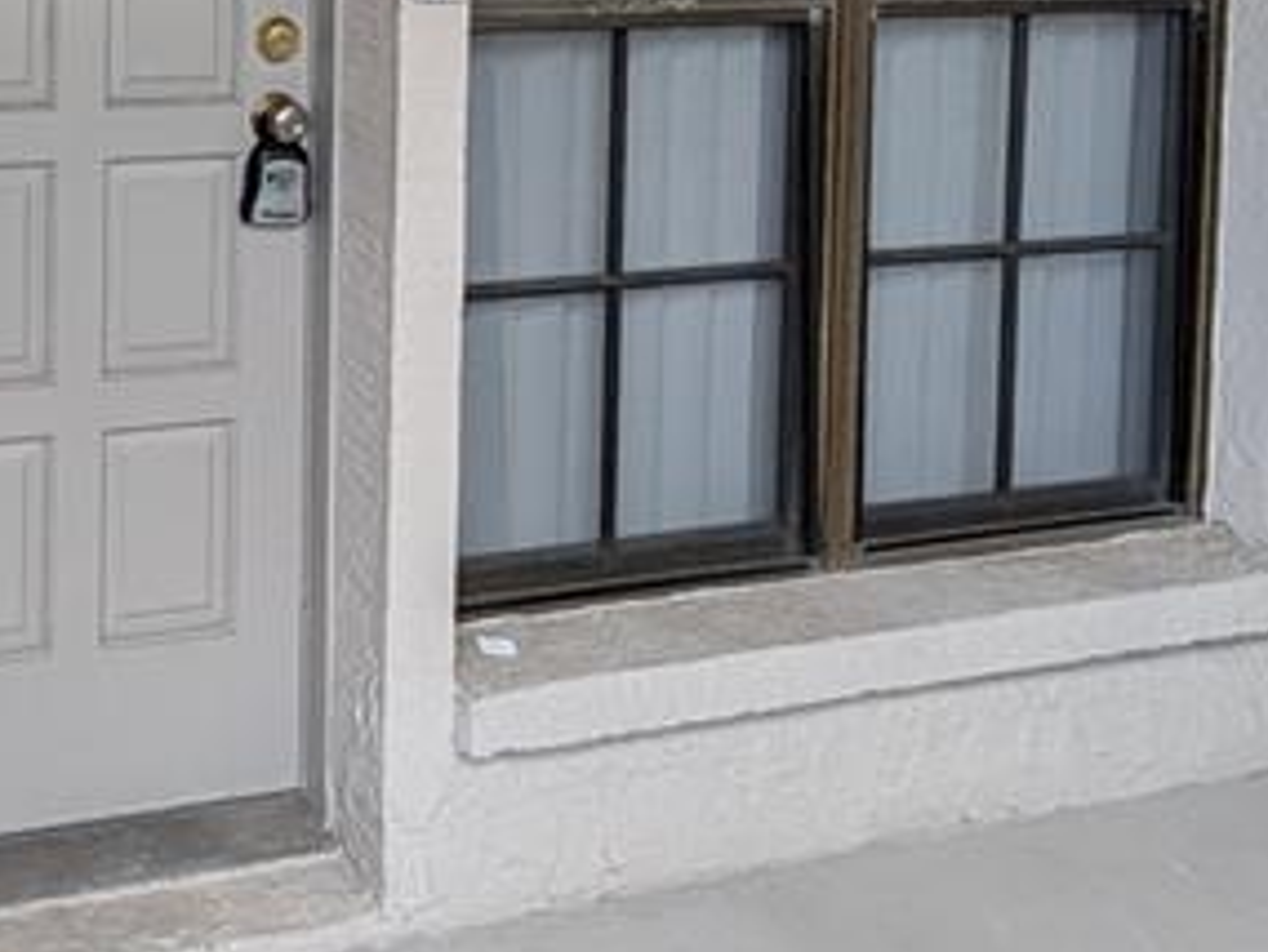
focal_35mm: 43
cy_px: -102
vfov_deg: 30.1
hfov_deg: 39.0
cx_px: 13
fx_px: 1576
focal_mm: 2.02
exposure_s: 1/500
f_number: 1.7
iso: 61
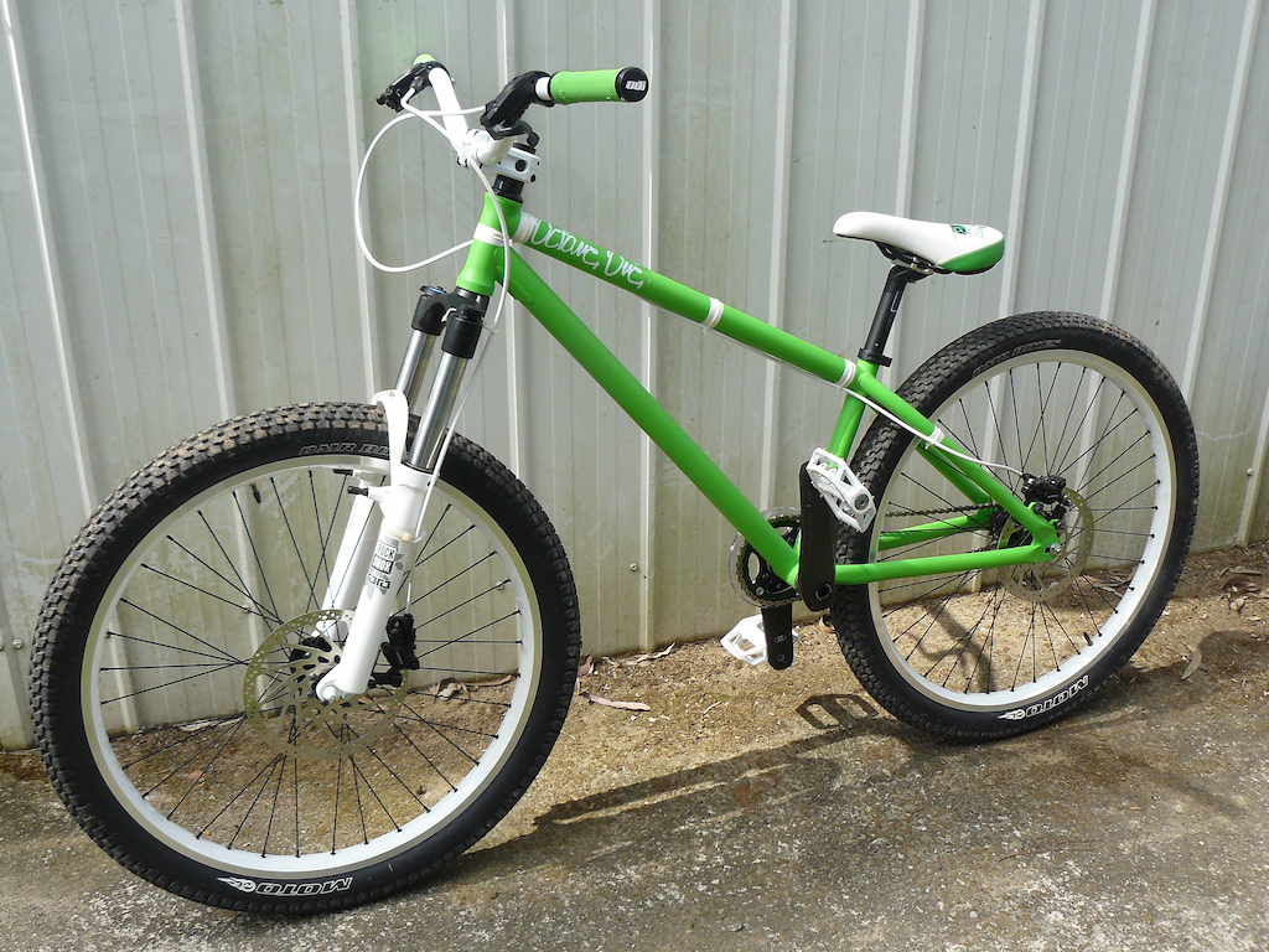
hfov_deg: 51.4
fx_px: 1320
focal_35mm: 36
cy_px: 476
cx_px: 634
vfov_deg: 39.7
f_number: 4
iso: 100
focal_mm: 6
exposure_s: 1/200
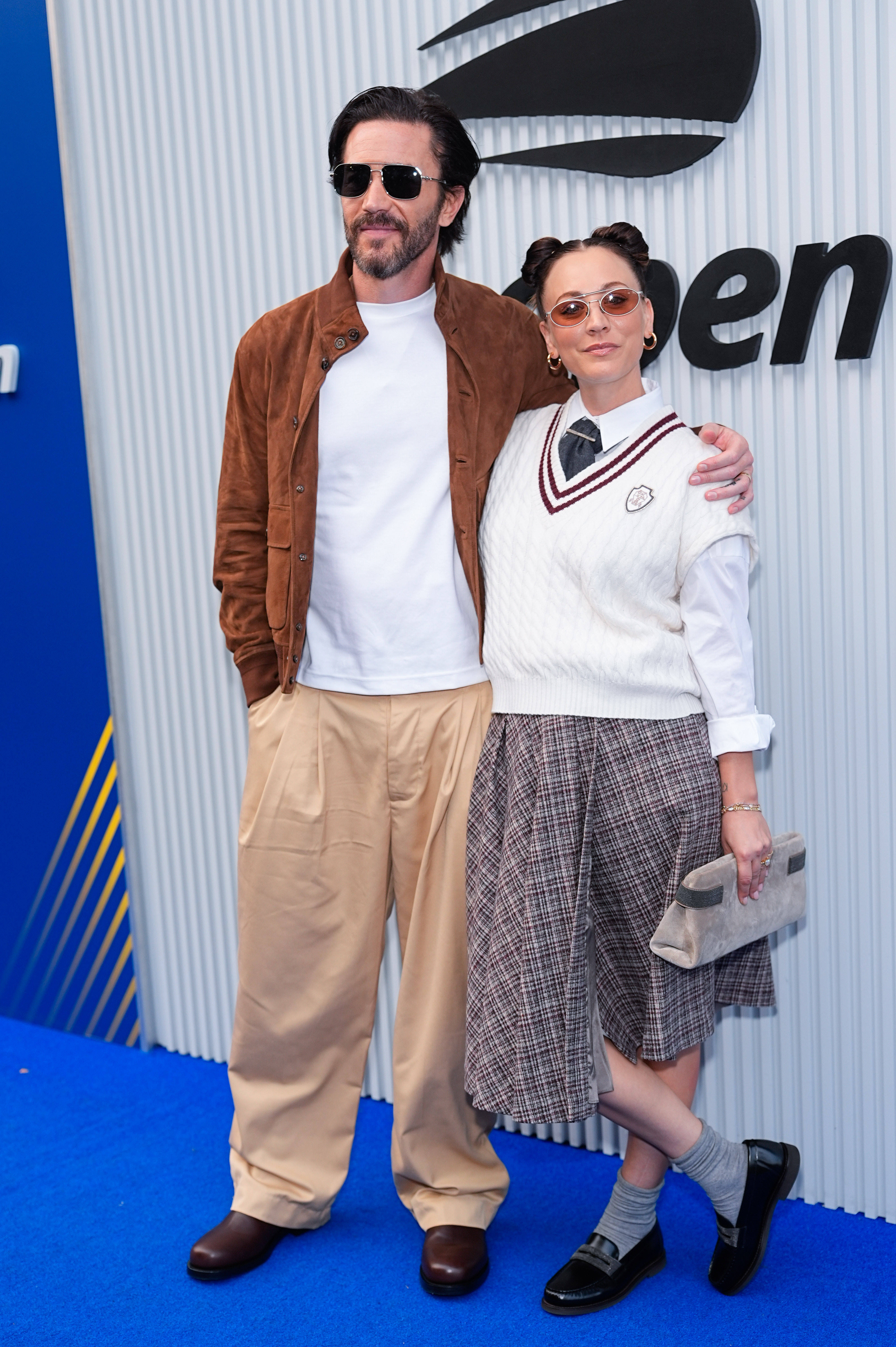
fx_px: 1420
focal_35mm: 38
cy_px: 674
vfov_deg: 50.7
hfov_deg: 35.0
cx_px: 448
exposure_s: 1/500
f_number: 2.2
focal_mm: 38
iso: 400
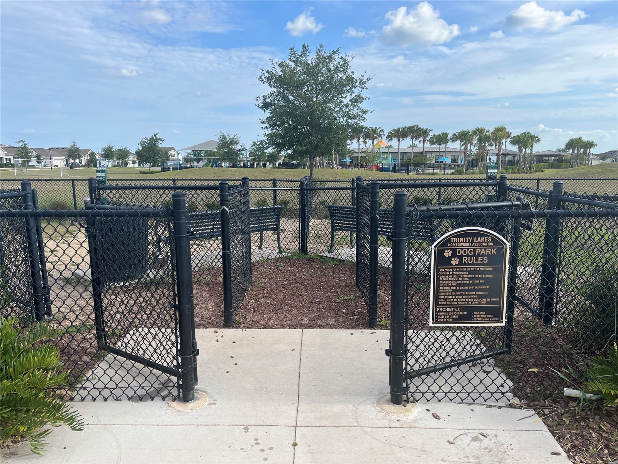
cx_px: 309
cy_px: 232
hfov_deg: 67.3
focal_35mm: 26
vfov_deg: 53.1
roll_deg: +1.7
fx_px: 464
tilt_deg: -9.7
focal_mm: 5.1
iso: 50
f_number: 1.6
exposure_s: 1/2571
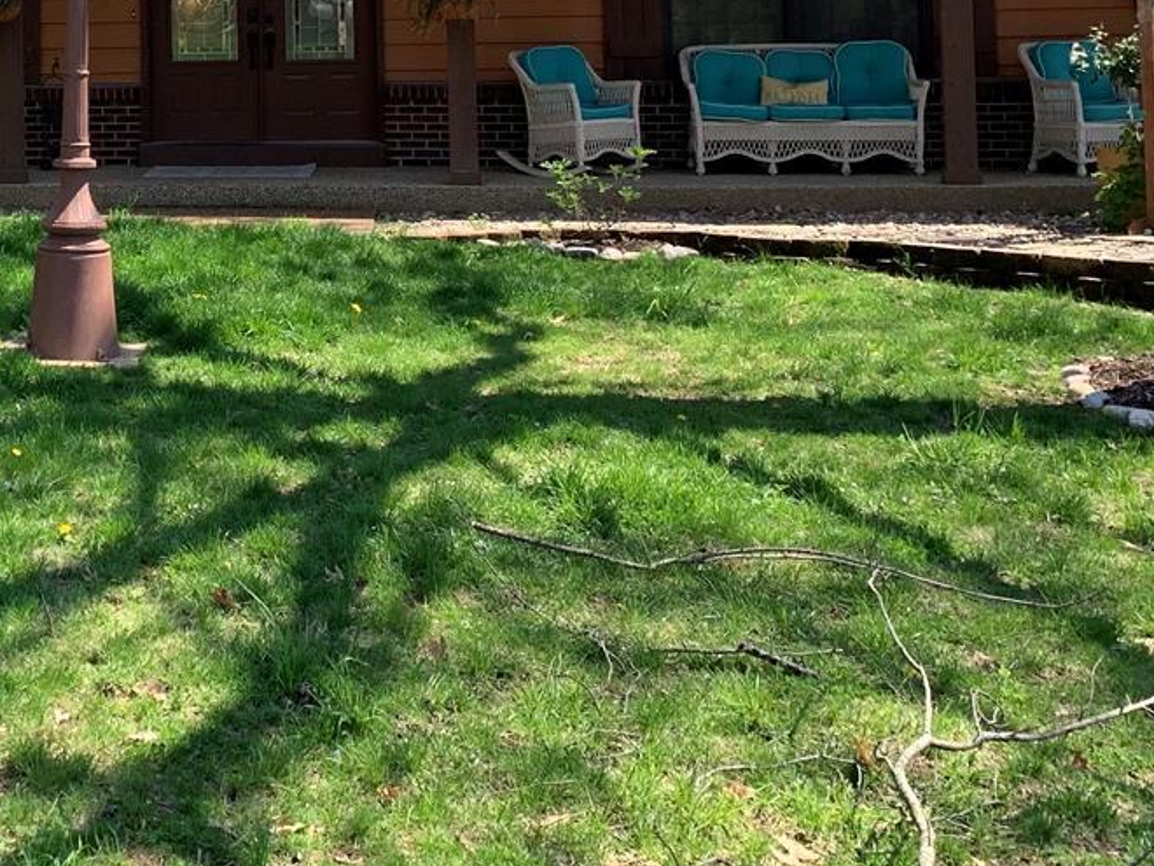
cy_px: 5
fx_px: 2100
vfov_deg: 22.4
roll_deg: -0.2
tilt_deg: +2.7
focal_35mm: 63
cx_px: 10
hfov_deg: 28.9
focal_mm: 4.25
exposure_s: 1/683
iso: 25
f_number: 1.8
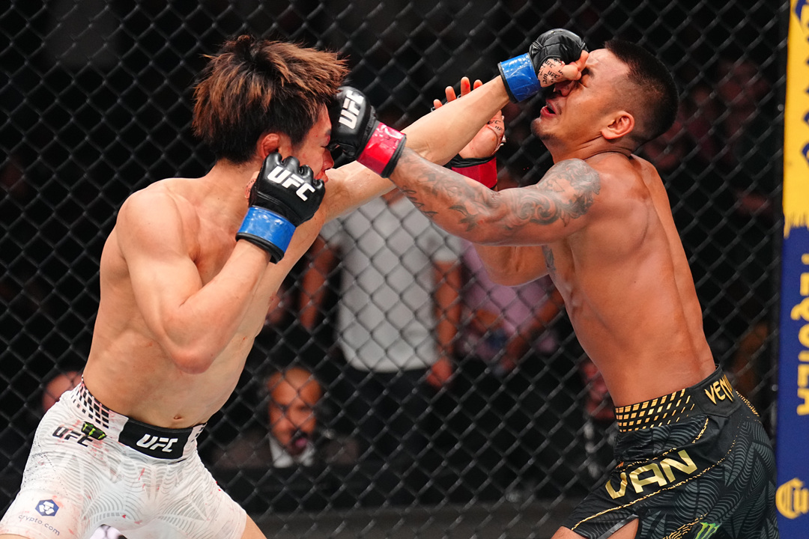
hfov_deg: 17.3
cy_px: 270
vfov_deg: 11.6
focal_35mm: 118
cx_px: 404
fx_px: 2652
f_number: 2.8
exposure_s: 1/1600
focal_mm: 118
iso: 4000
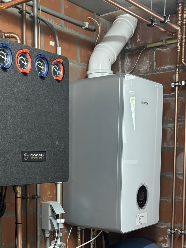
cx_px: 40
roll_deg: -0.9
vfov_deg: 33.2
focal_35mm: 56
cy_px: 205
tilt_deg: -7.4
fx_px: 401
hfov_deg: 25.7
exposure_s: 1/46
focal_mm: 5.96
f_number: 1.6
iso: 500
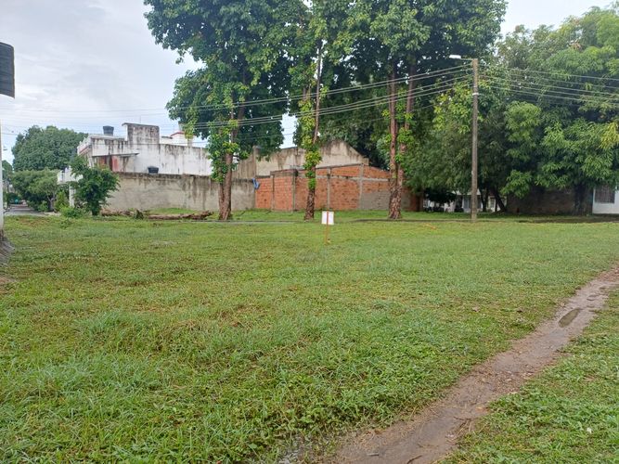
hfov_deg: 69.4
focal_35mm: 25
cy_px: 232
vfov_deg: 54.9
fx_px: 447
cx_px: 310
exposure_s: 1/382
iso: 50
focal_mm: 4.65
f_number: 1.8
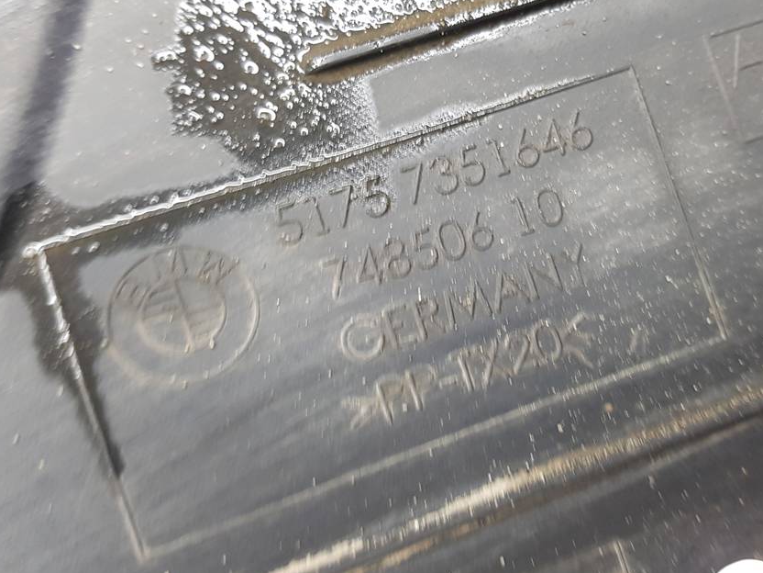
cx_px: 459
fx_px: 705
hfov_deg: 56.4
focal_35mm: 32
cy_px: 276
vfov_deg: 44.2
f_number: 1.7
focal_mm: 4.2
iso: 200
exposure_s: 1/33
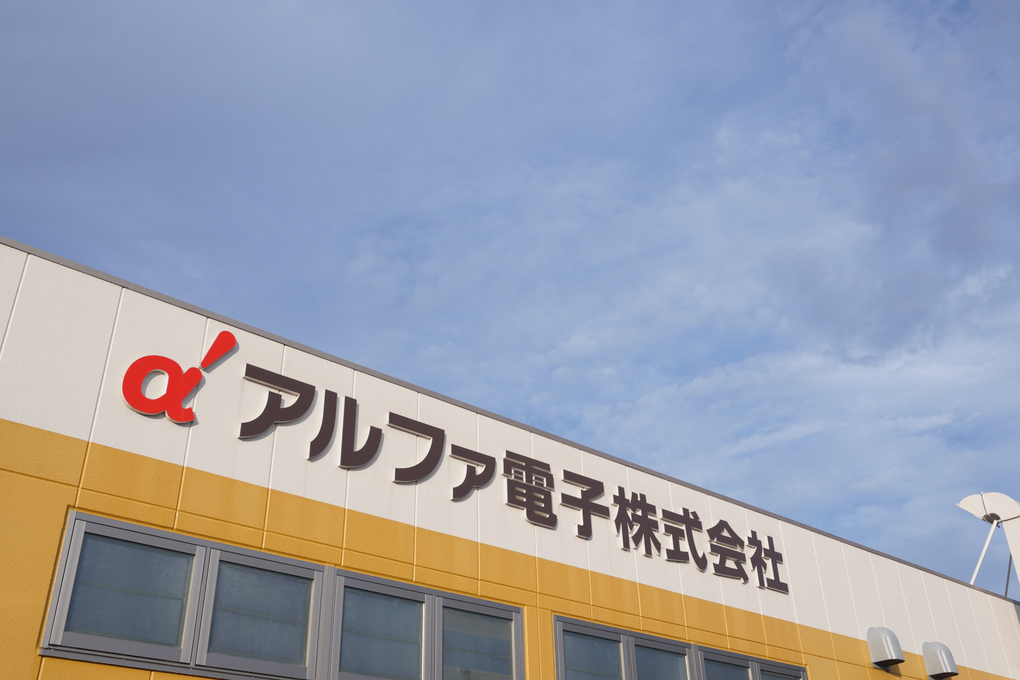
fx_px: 935
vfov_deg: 40.0
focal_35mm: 33
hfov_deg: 57.2
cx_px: 510
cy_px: 340
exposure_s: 1/250
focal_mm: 22
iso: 100
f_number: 7.1
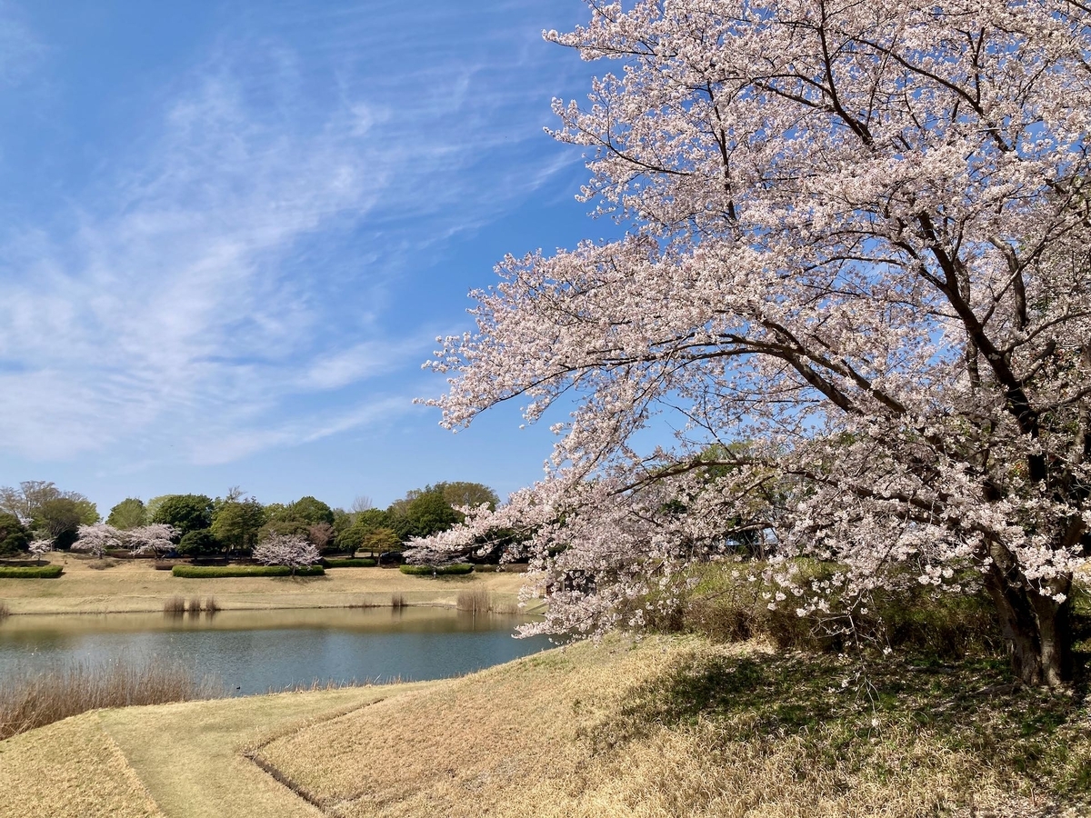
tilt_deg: +11.0
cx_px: 546
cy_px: 409
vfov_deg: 49.7
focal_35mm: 28
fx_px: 882
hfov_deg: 63.4
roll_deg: -0.6
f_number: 1.8
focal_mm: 3.99
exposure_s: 1/2558
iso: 20
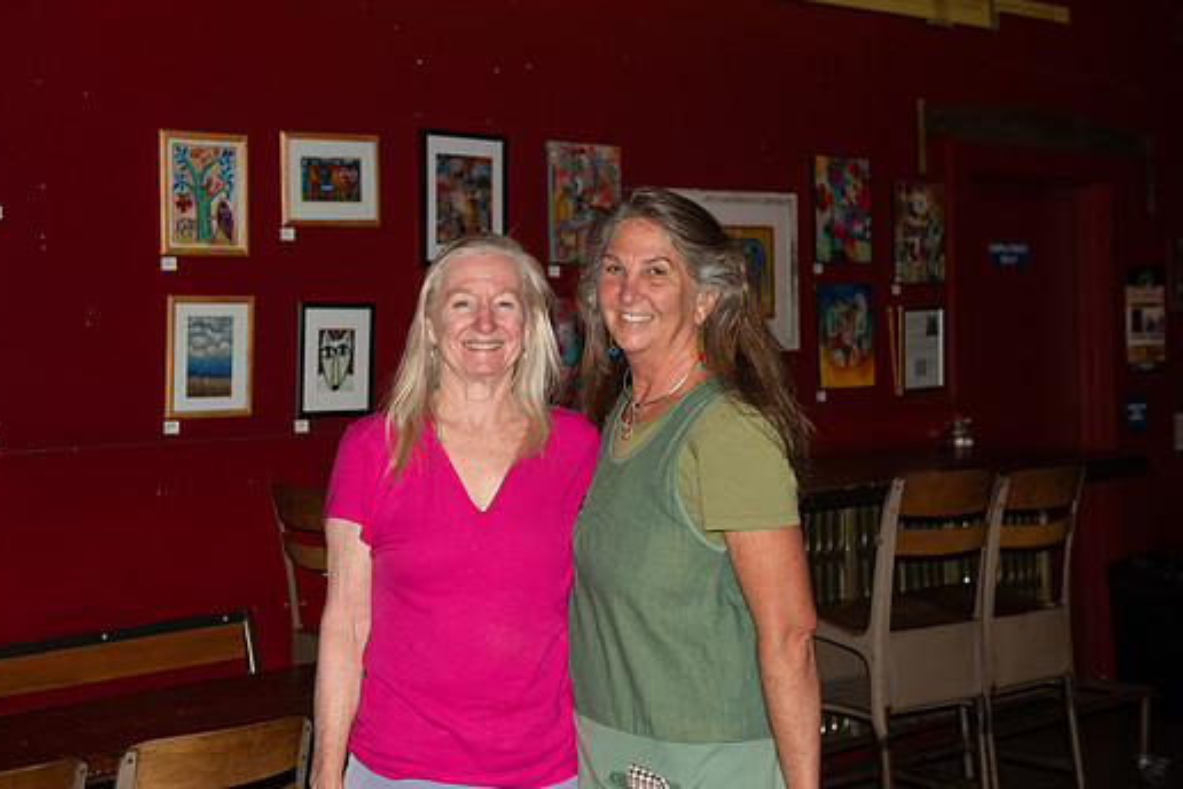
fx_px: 1774
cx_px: 527
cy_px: 352
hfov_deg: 36.8
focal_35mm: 54
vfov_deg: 25.0
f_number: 4
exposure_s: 1/60
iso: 400
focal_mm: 48
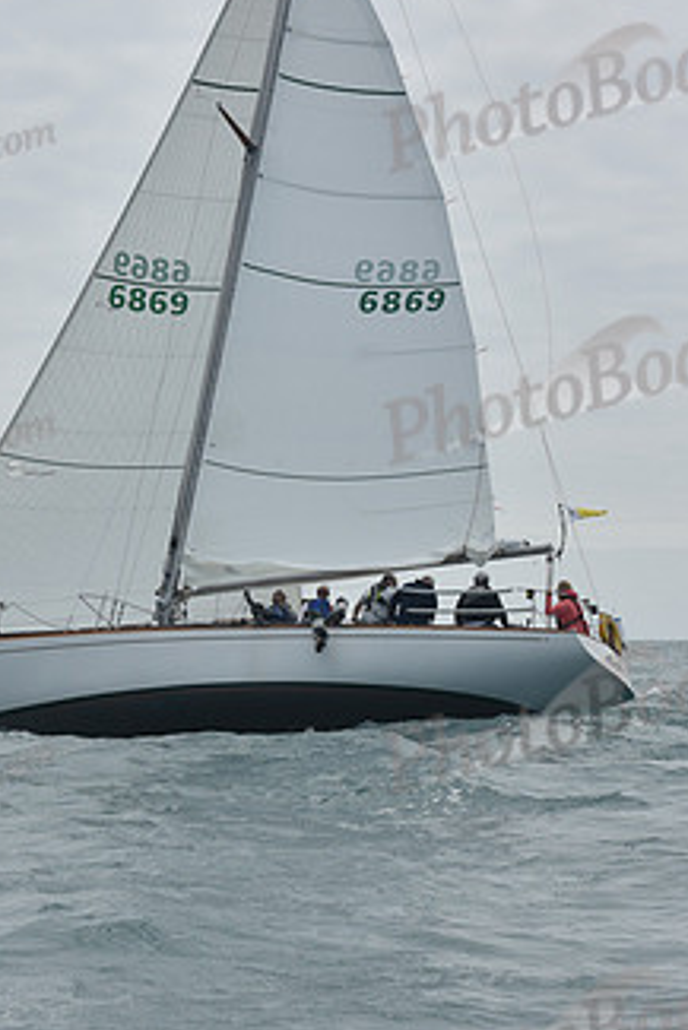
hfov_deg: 11.0
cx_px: 222
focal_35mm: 125
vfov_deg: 16.4
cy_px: 591
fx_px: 3579
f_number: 13
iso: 250
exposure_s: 1/800
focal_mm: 70
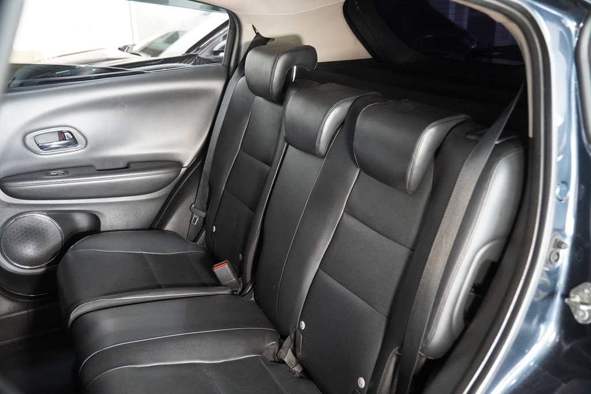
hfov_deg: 57.2
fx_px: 542
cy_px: 197
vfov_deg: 40.0
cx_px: 296
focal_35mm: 33
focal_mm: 22
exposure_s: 1/160
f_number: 2.8
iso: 6400
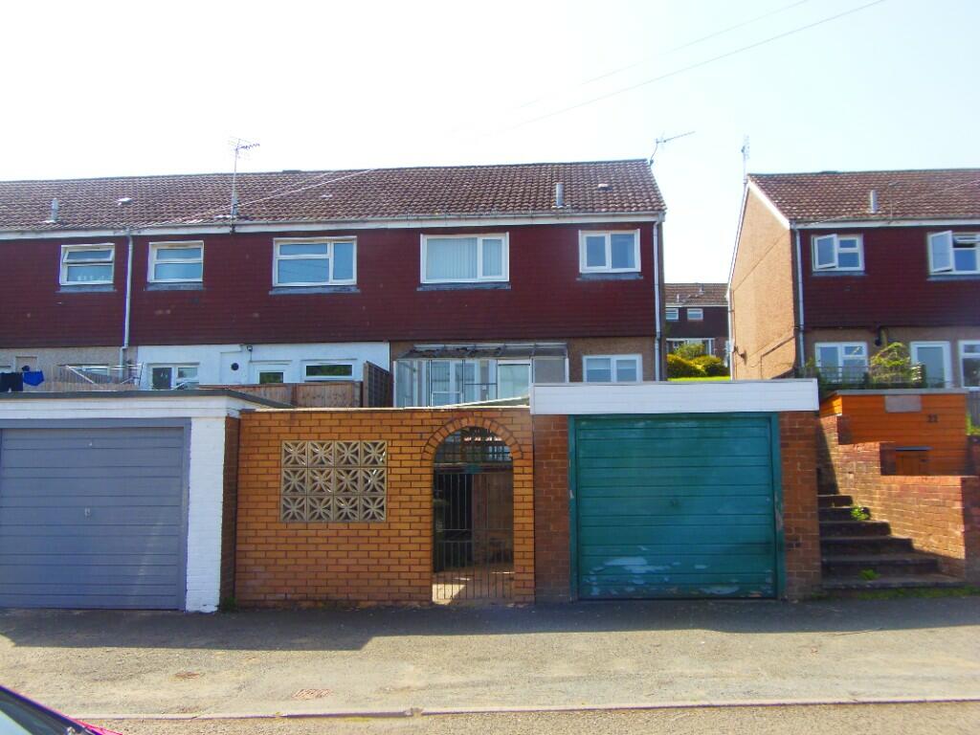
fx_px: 849
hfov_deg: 60.0
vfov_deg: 46.8
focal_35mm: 30
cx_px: 490
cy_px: 368
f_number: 3.2
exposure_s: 1/400
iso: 64
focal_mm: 5.5
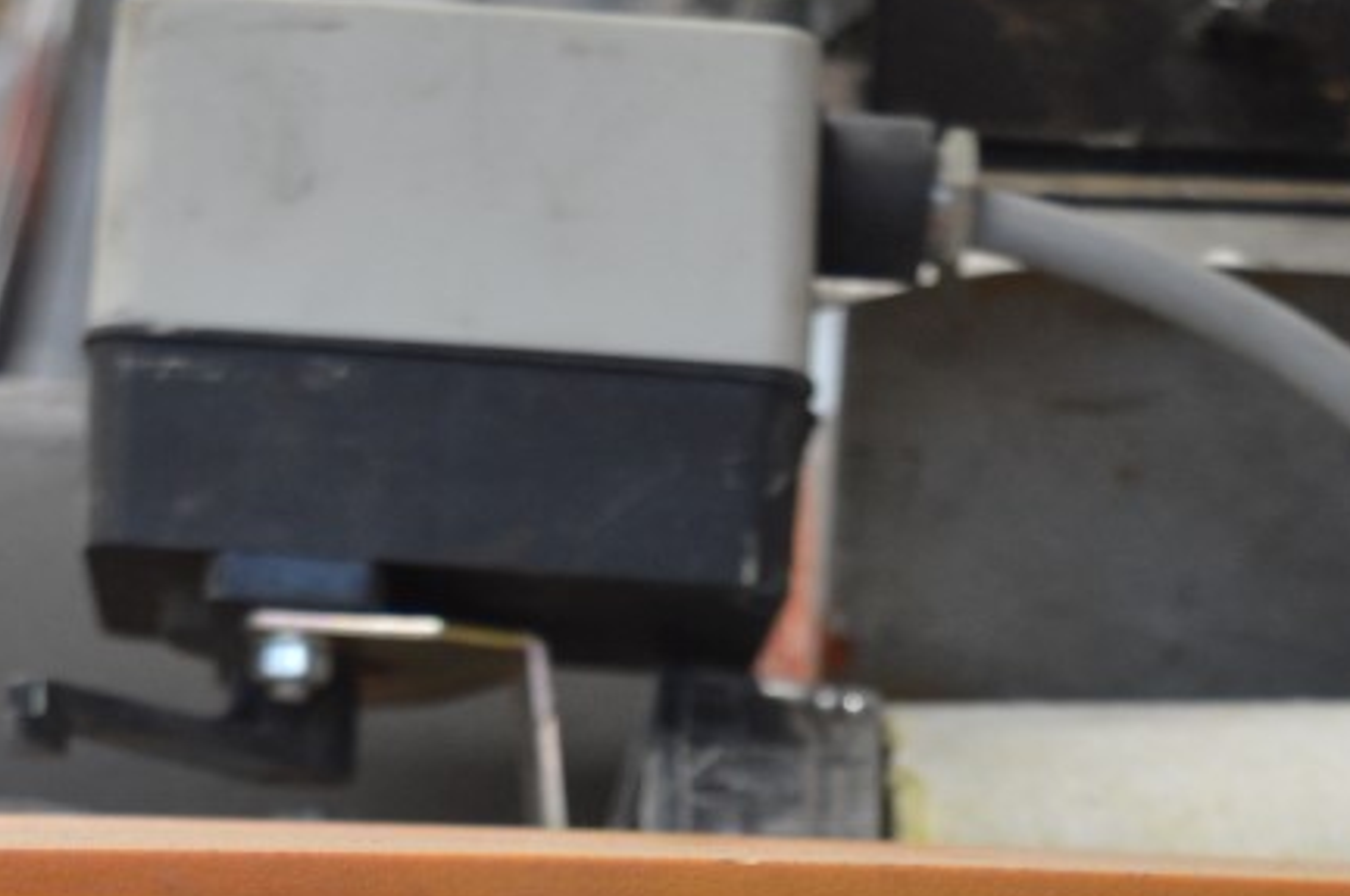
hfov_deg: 14.6
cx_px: 531
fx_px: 5277
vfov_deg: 9.3
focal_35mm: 141
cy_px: 1602
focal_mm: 25
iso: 400
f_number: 4
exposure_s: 1/30
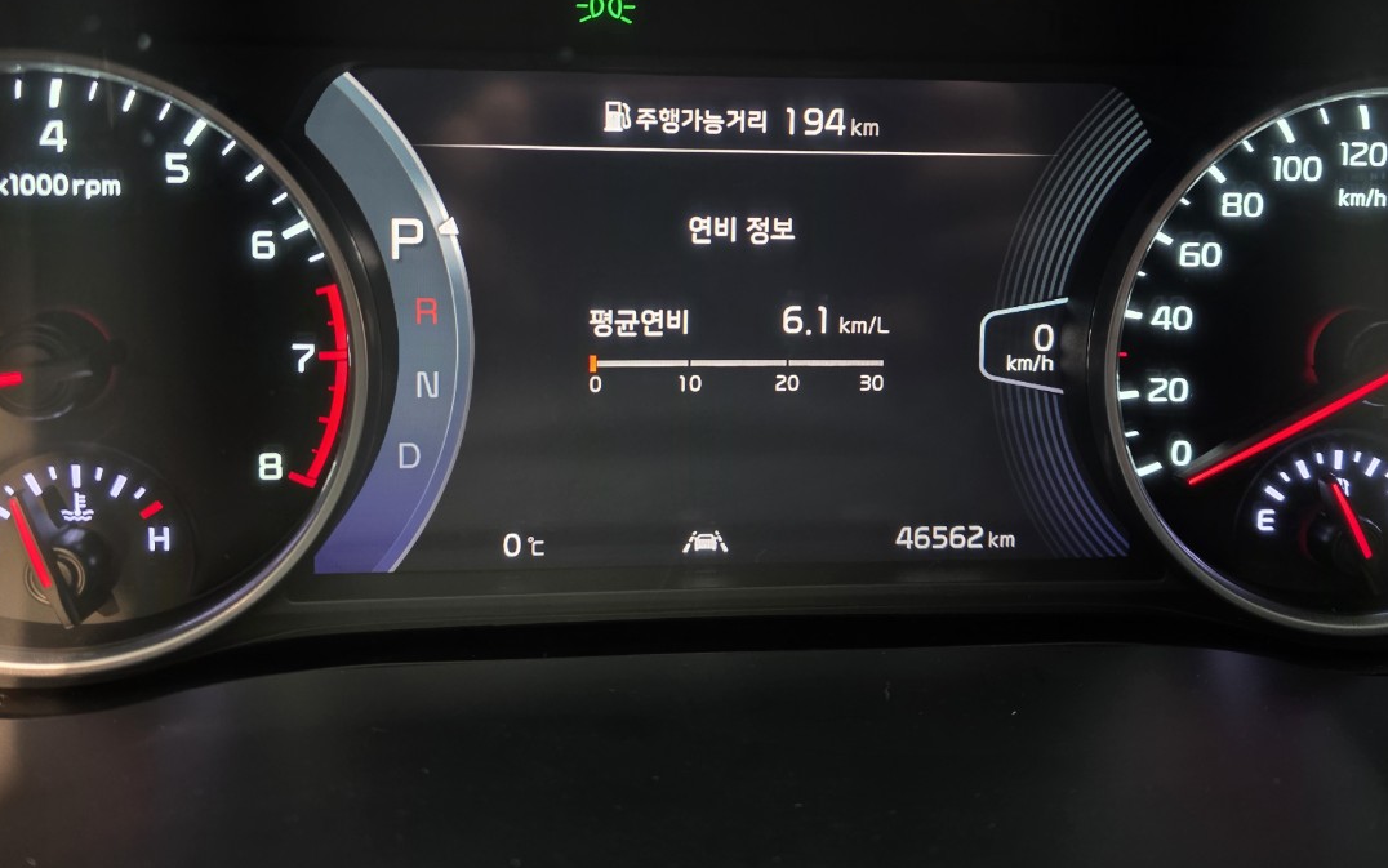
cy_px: 252
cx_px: 753
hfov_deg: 64.5
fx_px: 1097
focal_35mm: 29
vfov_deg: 42.2
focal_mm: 6.3
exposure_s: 1/50
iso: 200
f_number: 1.7
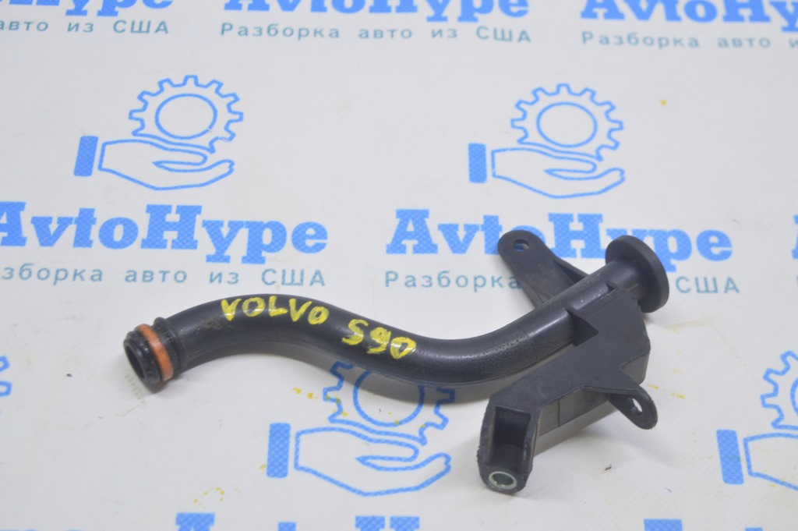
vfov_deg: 22.6
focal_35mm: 60
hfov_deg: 33.4
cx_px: 399
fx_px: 1329
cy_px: 266
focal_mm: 40
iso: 400
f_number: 5.6
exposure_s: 1/20
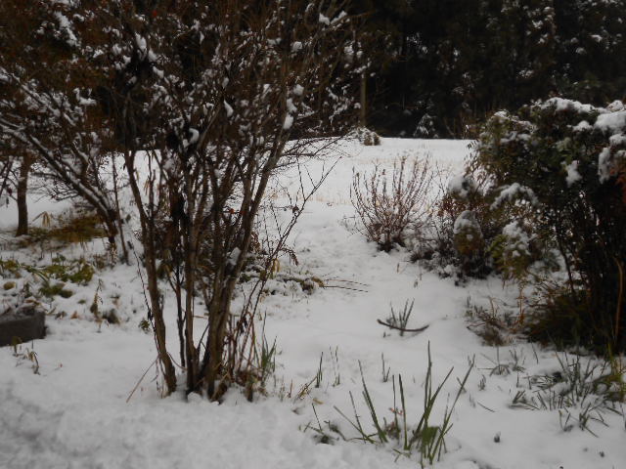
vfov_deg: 37.7
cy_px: 234
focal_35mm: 38
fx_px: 687
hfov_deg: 49.0
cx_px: 313
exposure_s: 1/320
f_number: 4.2
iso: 80
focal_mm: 6.8
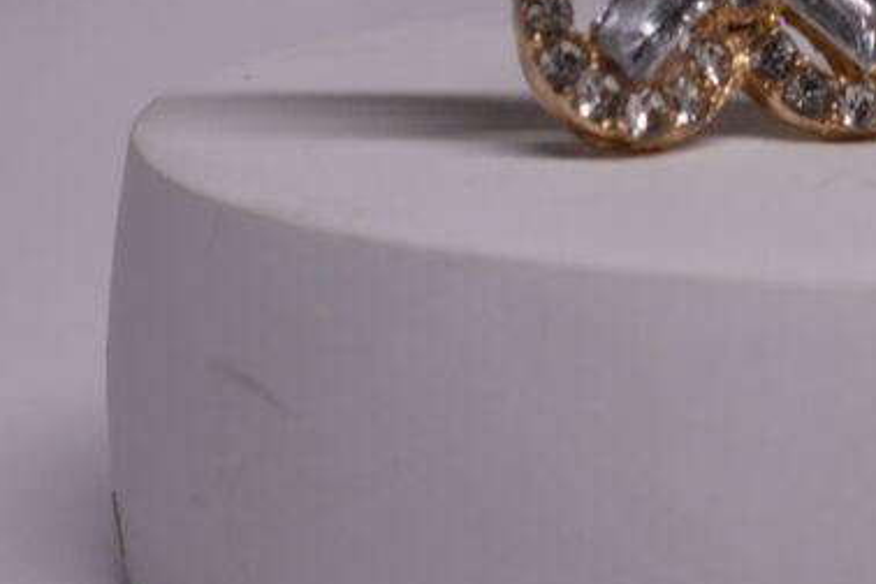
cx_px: 1094
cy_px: -648
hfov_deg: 8.6
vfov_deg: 5.6
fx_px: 5767
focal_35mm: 237
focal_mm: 35
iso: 500
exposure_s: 1/100
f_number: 10
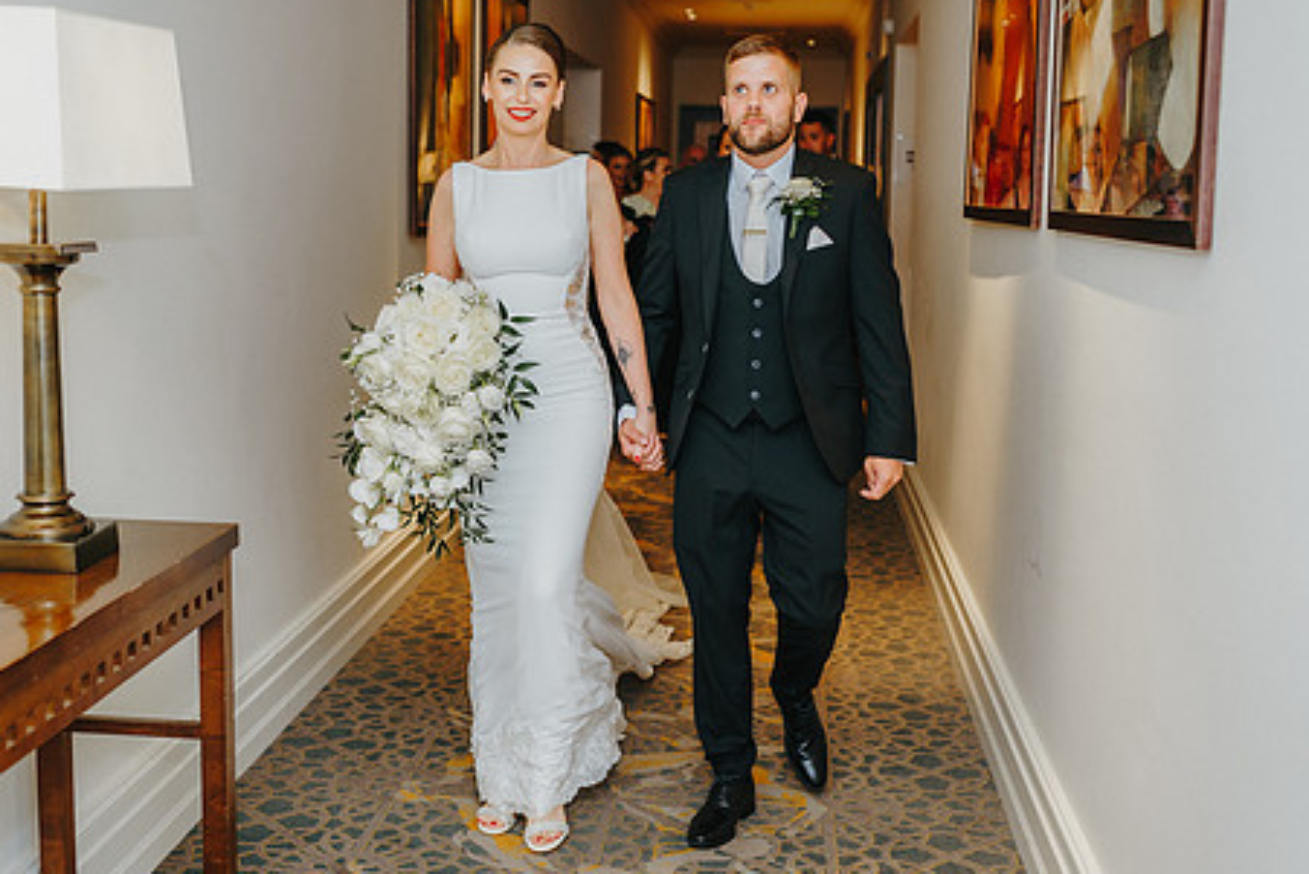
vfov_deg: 29.9
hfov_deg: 43.6
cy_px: 382
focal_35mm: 45
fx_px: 1637
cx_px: 633
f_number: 2.2
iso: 1000
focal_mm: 35
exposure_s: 1/200
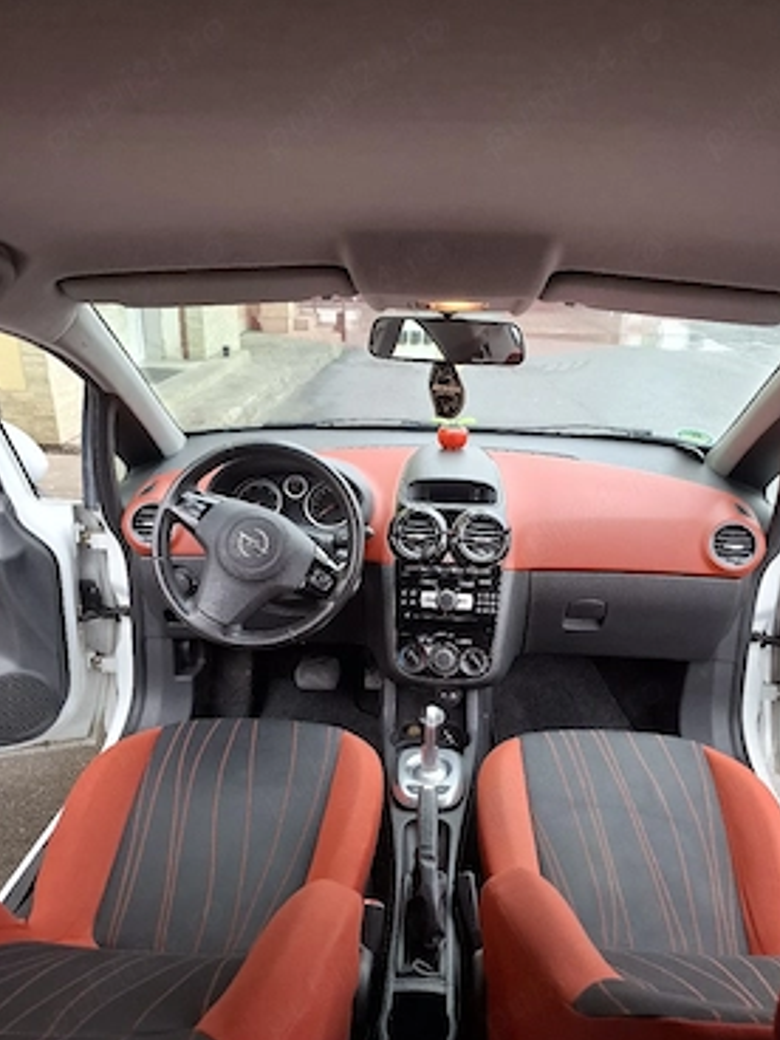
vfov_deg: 69.3
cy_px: 560
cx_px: 410
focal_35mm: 25
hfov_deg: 54.9
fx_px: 751
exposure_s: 1/100
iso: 200
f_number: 1.8
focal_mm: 5.54
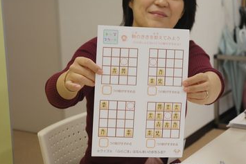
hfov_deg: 19.5
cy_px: 63
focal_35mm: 105
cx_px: 137
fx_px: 715
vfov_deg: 13.1
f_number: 4.5
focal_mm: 55
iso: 200
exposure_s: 1/40
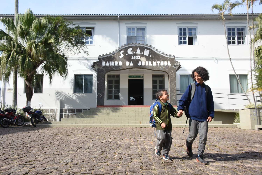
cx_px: 131
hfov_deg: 53.1
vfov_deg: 36.9
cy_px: 88
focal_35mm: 36
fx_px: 262
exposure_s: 1/400
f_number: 16
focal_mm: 36
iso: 500
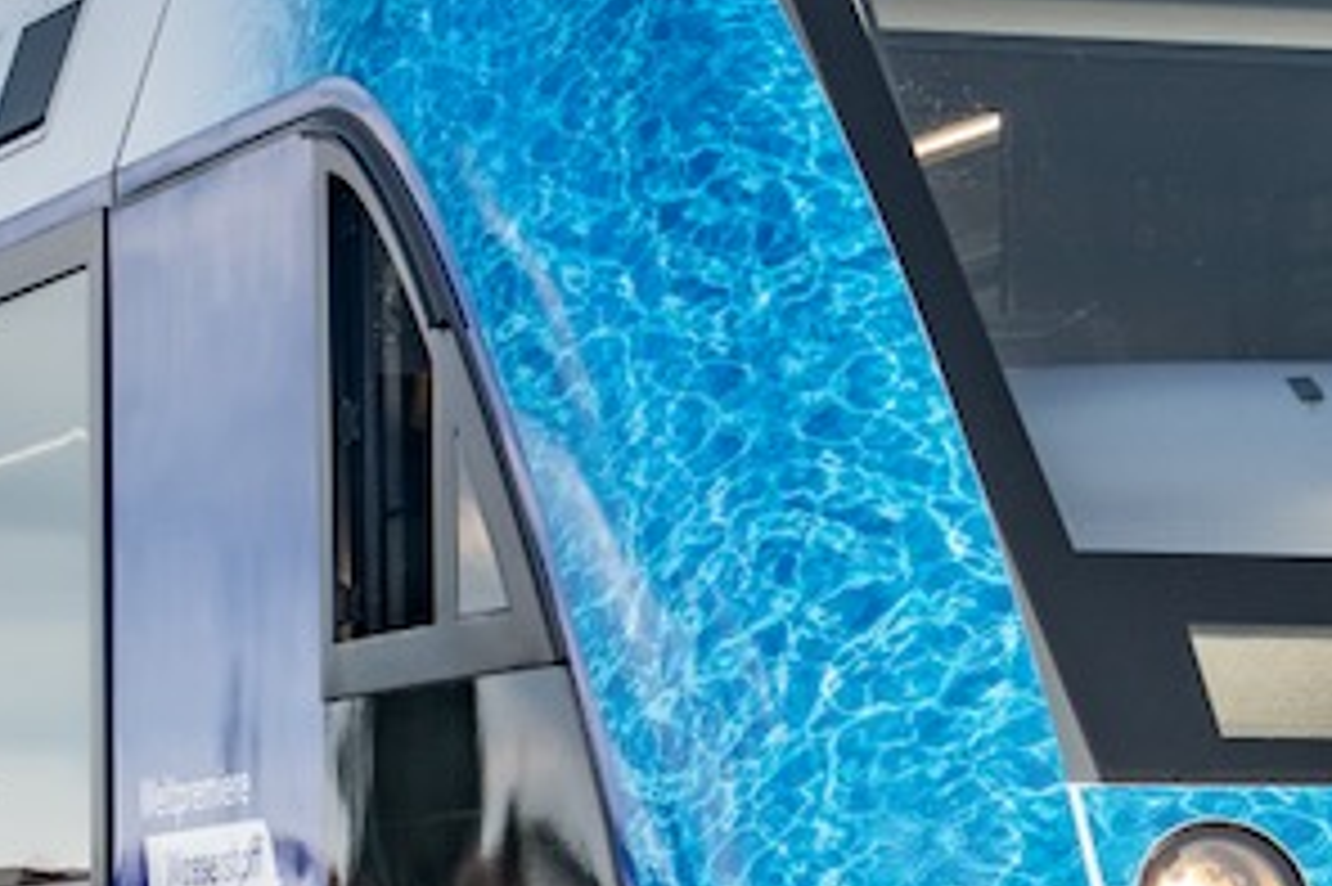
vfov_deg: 7.9
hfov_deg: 11.8
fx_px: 6397
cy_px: 819
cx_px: 122
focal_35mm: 173
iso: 250
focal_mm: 40
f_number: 4.5
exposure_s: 1/200
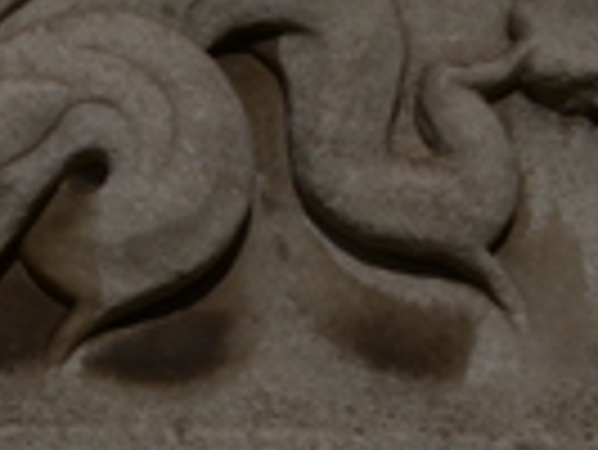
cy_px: 104
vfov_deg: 5.9
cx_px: -49
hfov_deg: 7.7
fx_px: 4392
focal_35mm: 254
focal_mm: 58
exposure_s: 1/2500
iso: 320
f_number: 13
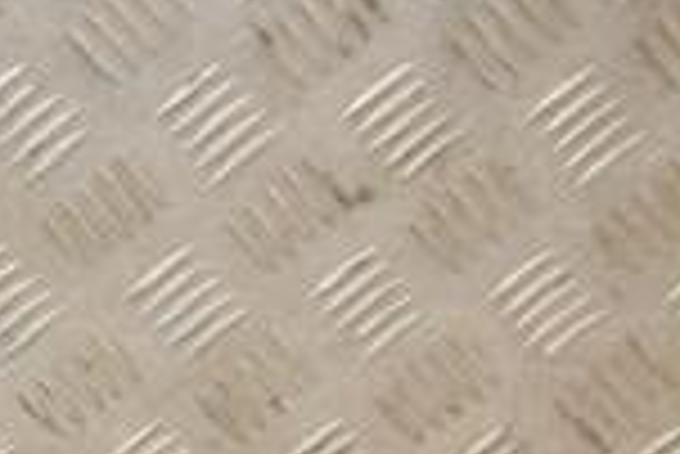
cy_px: 706
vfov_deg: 7.1
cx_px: -437
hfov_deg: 10.3
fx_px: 3611
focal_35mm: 191
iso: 800
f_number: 6.3
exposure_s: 1/200
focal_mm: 32
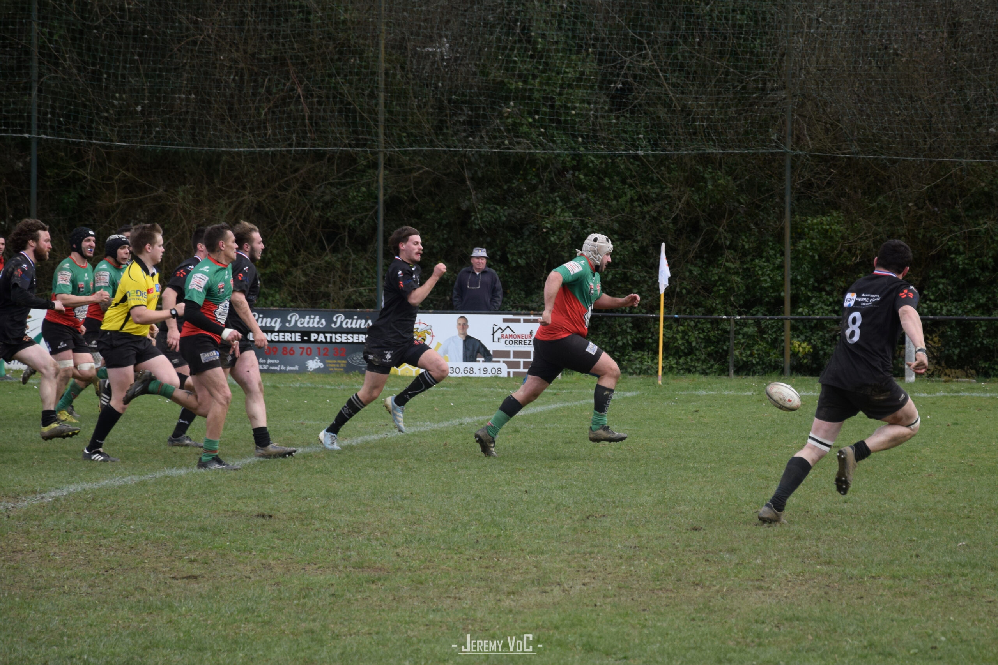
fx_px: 4366
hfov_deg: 13.0
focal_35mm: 158
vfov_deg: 8.7
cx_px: 499
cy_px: 332
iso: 500
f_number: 5.6
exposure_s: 1/1000
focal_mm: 105
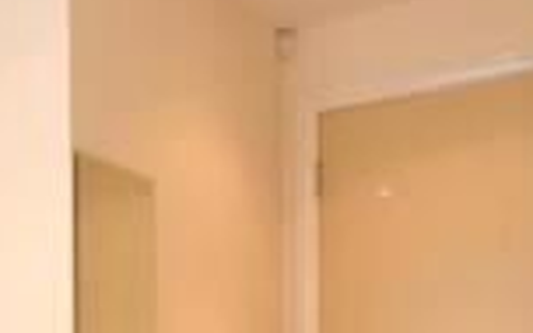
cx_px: -123
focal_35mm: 66
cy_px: 429
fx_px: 959
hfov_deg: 27.1
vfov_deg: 18.4
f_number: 5
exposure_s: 1/15
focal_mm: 10
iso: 200
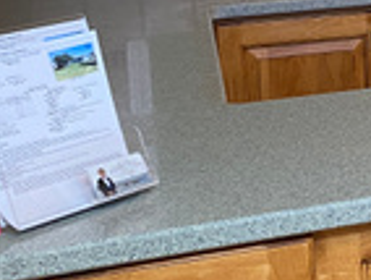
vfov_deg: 12.3
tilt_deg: -7.1
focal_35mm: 117
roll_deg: +0.2
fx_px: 1256
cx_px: 763
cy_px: -89
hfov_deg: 13.9
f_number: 1.8
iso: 80
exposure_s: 1/60
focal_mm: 4.25
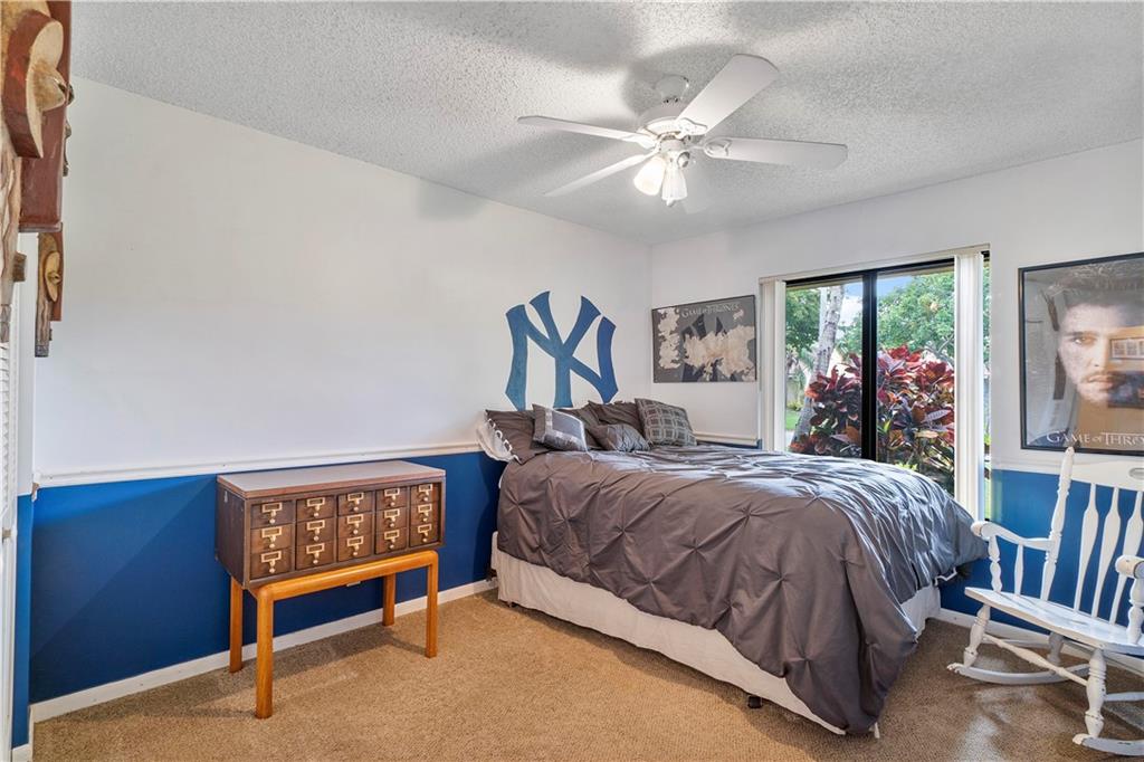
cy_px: 381
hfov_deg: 95.0
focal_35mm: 16
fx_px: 524
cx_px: 572
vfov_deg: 72.0
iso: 160
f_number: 11
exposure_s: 1.6
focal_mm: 11
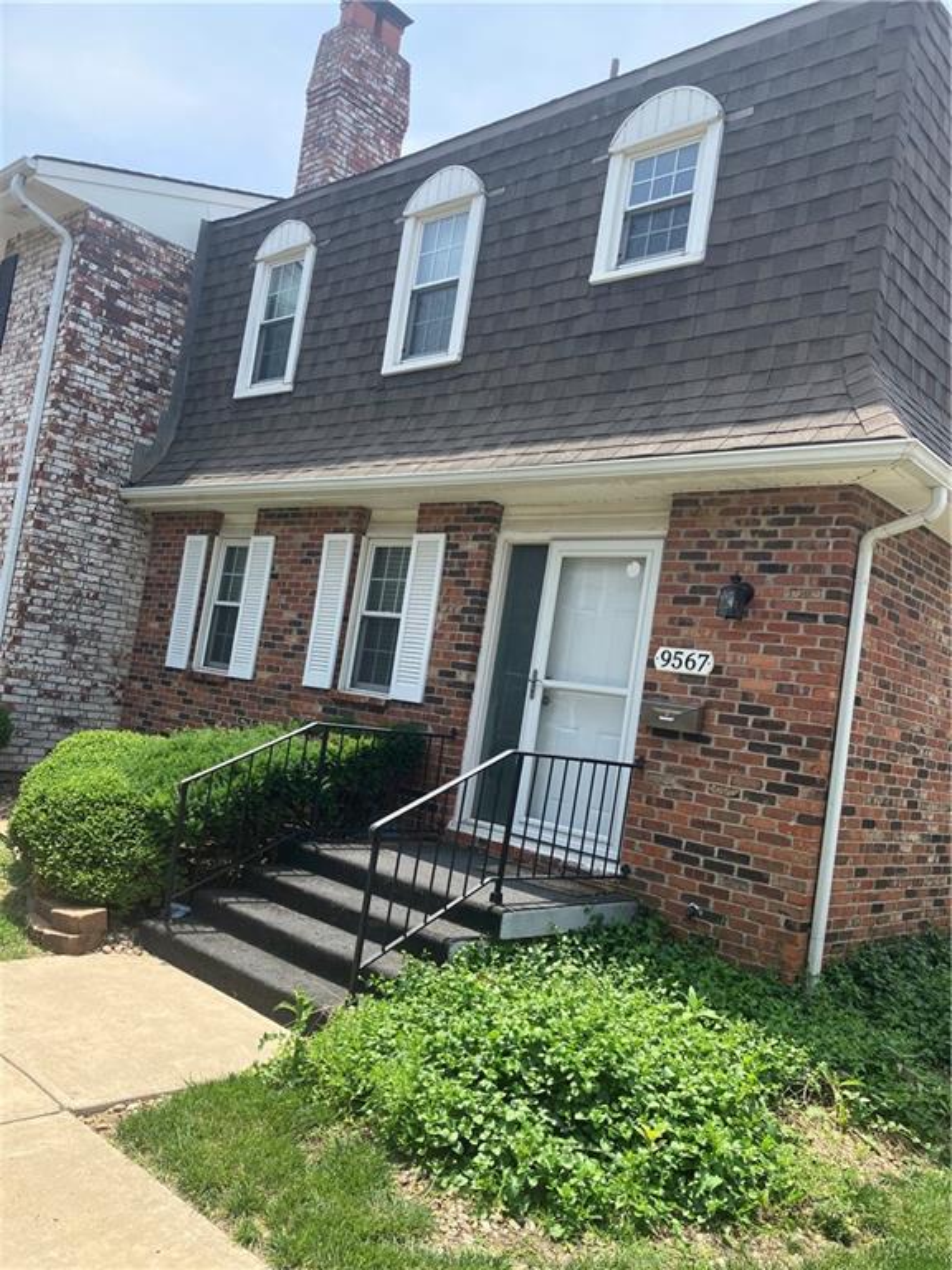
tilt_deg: +5.1
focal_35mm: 28
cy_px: 635
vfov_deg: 63.4
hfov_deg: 49.7
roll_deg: -8.1
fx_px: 1027
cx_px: 476
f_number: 1.8
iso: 32
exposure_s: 1/934
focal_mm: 3.99
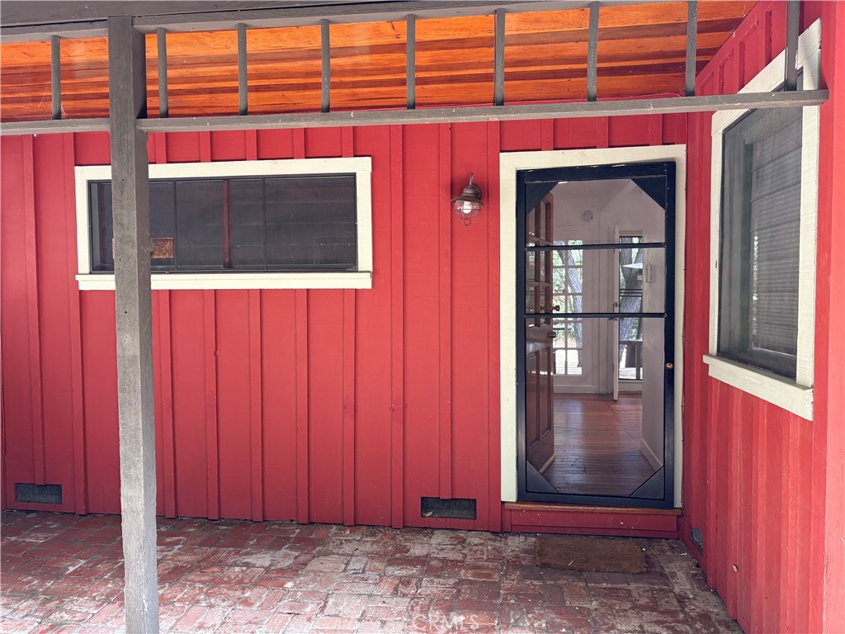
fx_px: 635
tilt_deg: -2.1
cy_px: 317
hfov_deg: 67.3
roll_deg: +1.4
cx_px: 422
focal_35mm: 26
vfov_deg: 53.1
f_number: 1.6
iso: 125
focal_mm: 5.96
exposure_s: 1/121
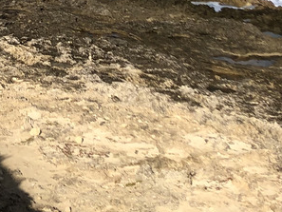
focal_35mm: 113
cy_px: -141
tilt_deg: -2.0
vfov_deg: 12.3
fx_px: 921
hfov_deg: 17.1
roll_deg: +1.0
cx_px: 11
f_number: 1.8
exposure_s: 1/3436
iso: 20
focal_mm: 4
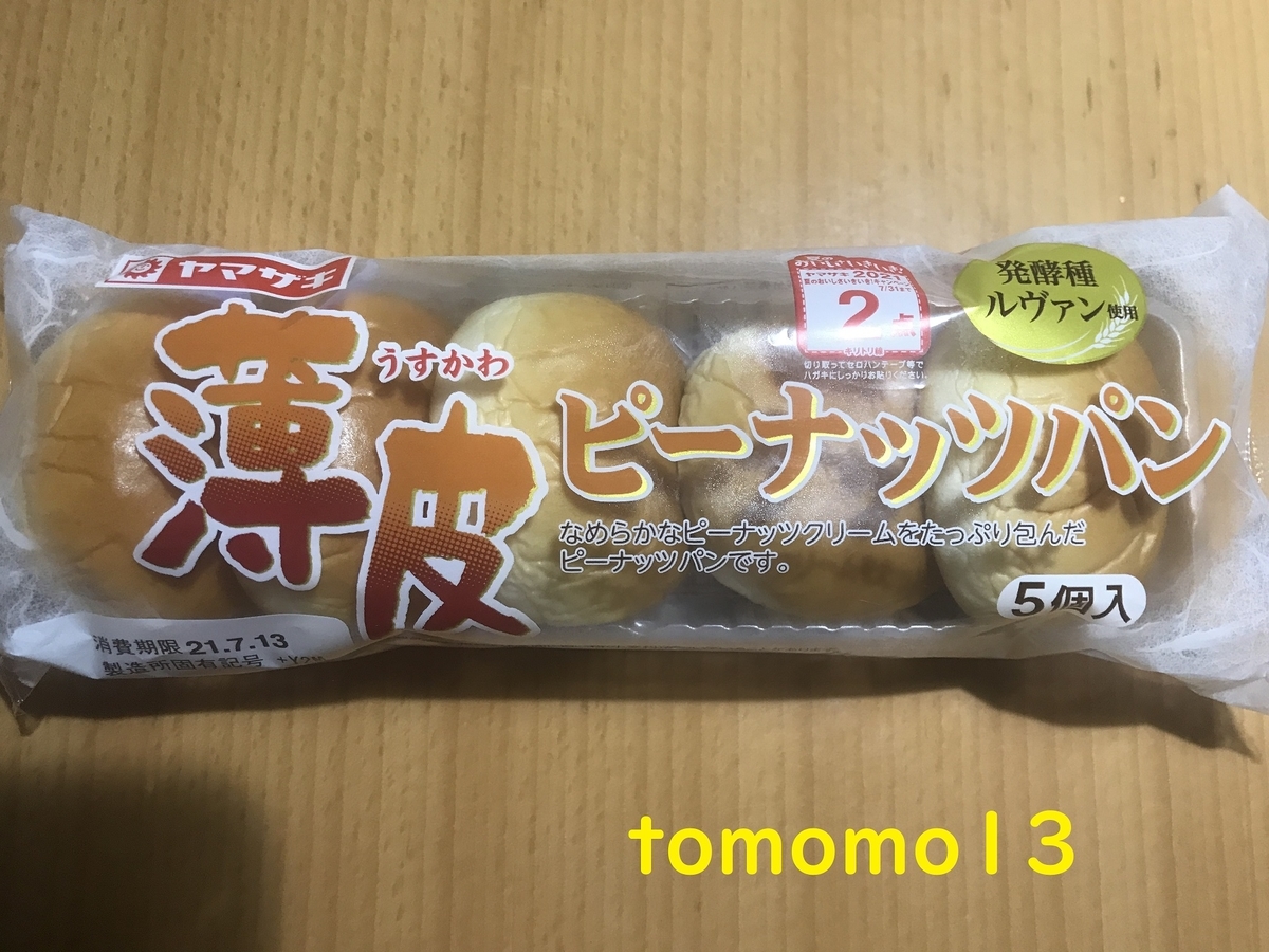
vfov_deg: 49.7
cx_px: 634
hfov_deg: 63.4
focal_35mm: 28
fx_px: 1026
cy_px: 476
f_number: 1.8
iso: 40
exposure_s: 1/20
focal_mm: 3.99
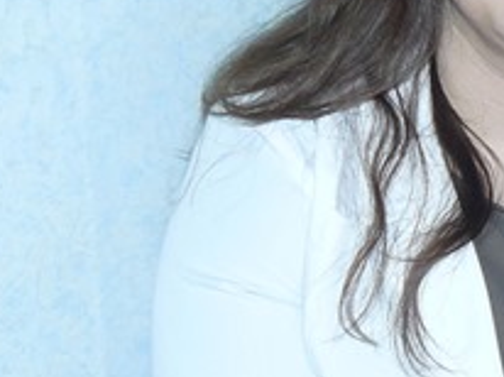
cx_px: 531
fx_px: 2036
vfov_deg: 10.6
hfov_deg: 13.9
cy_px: 188
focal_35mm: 140
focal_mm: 6
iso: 100
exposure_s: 1/25
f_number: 2.8
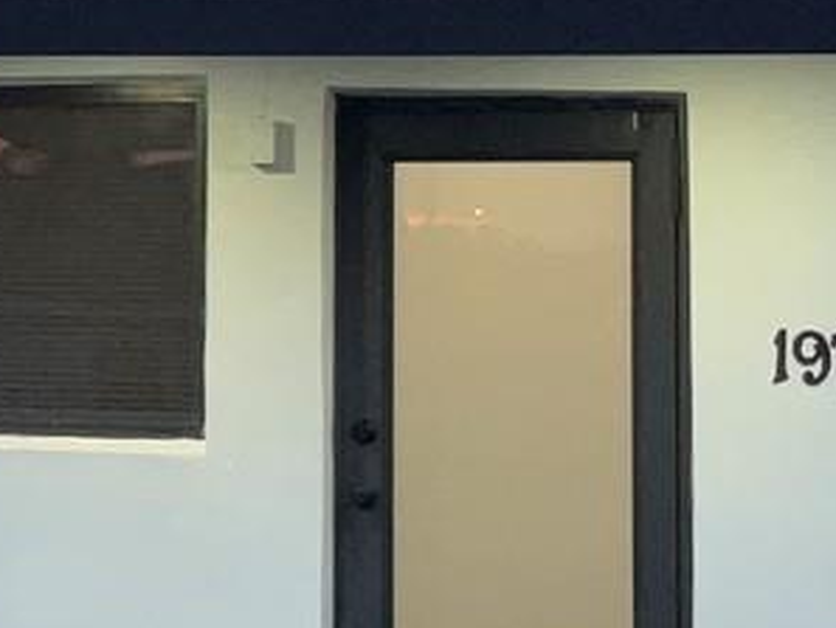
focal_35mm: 156
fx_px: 3769
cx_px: -267
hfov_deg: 12.3
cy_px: 93
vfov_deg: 9.5
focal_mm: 3
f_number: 1.8
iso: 32
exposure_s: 1/60
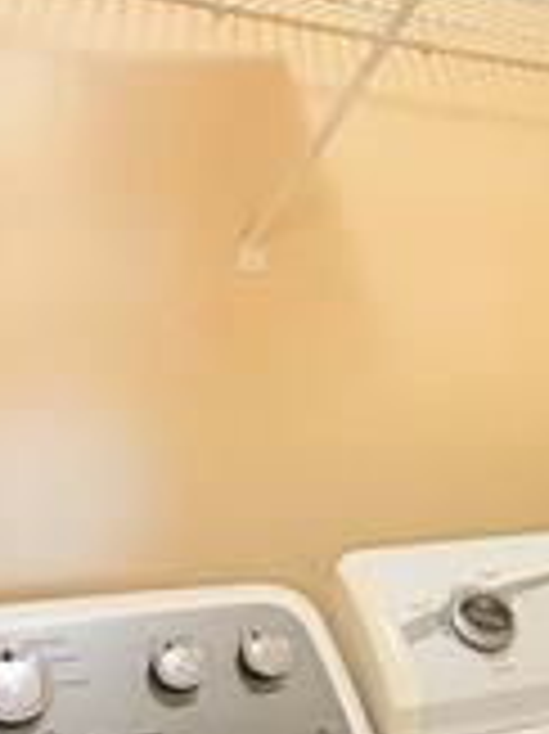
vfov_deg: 29.3
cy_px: 446
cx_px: 558
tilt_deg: -3.7
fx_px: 1397
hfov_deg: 21.4
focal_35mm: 66
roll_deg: -1.6
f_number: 2.2
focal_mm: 2.22
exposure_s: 1/60
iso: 200
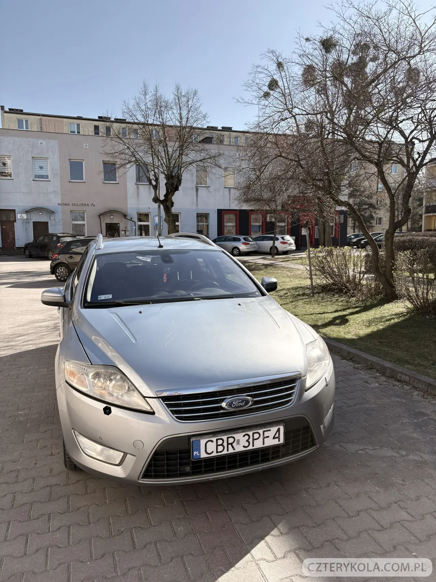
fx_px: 437
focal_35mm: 26
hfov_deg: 53.1
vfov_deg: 67.3
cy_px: 291
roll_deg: -2.8
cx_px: 218
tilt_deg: -4.3
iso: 64
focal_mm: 5.96
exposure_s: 1/1587
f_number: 1.6
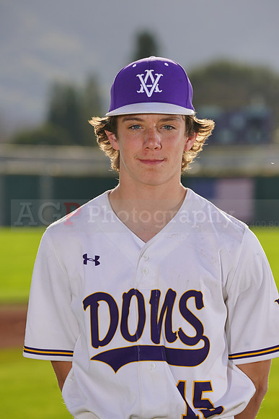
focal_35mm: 271
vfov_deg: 7.6
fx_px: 3148
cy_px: 210
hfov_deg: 5.1
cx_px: 140
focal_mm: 271
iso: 100
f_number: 9
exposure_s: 1/250
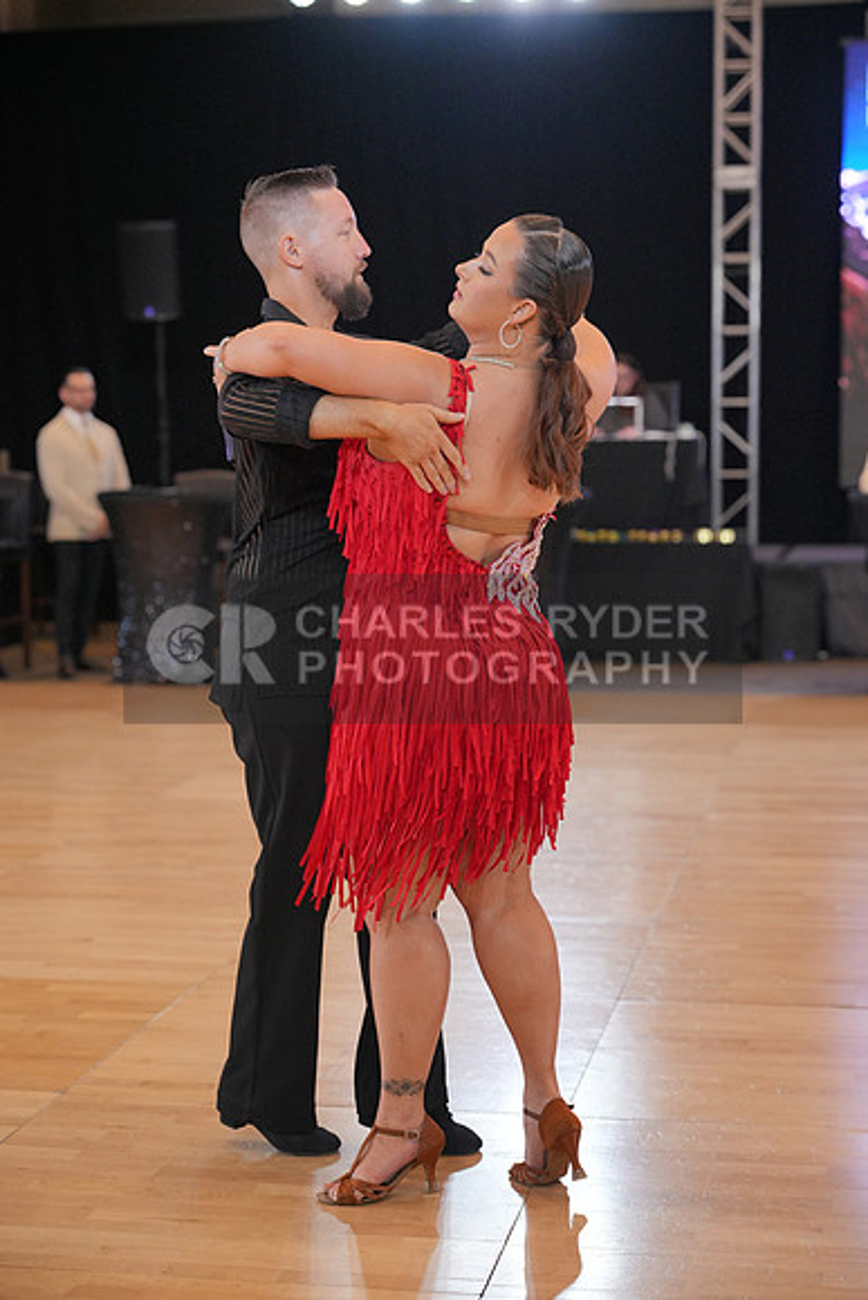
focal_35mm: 66
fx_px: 2385
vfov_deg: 30.5
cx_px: 434
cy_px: 650
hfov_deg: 20.6
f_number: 3.2
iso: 2500
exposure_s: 1/500
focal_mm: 66
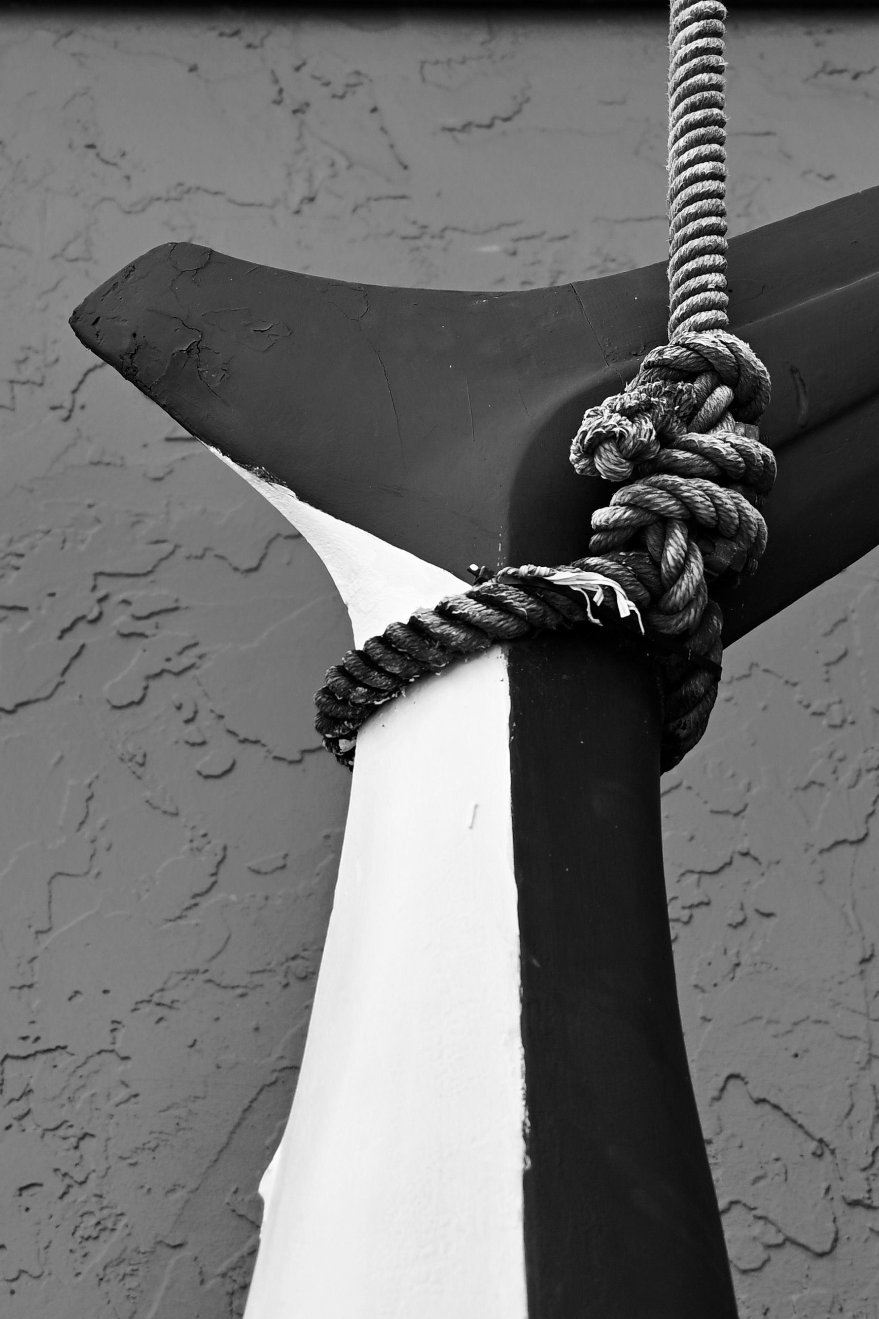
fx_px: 3827
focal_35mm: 105
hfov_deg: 13.1
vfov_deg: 19.4
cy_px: 329
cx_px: 593
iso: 100
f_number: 4
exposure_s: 1/400
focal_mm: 33.5
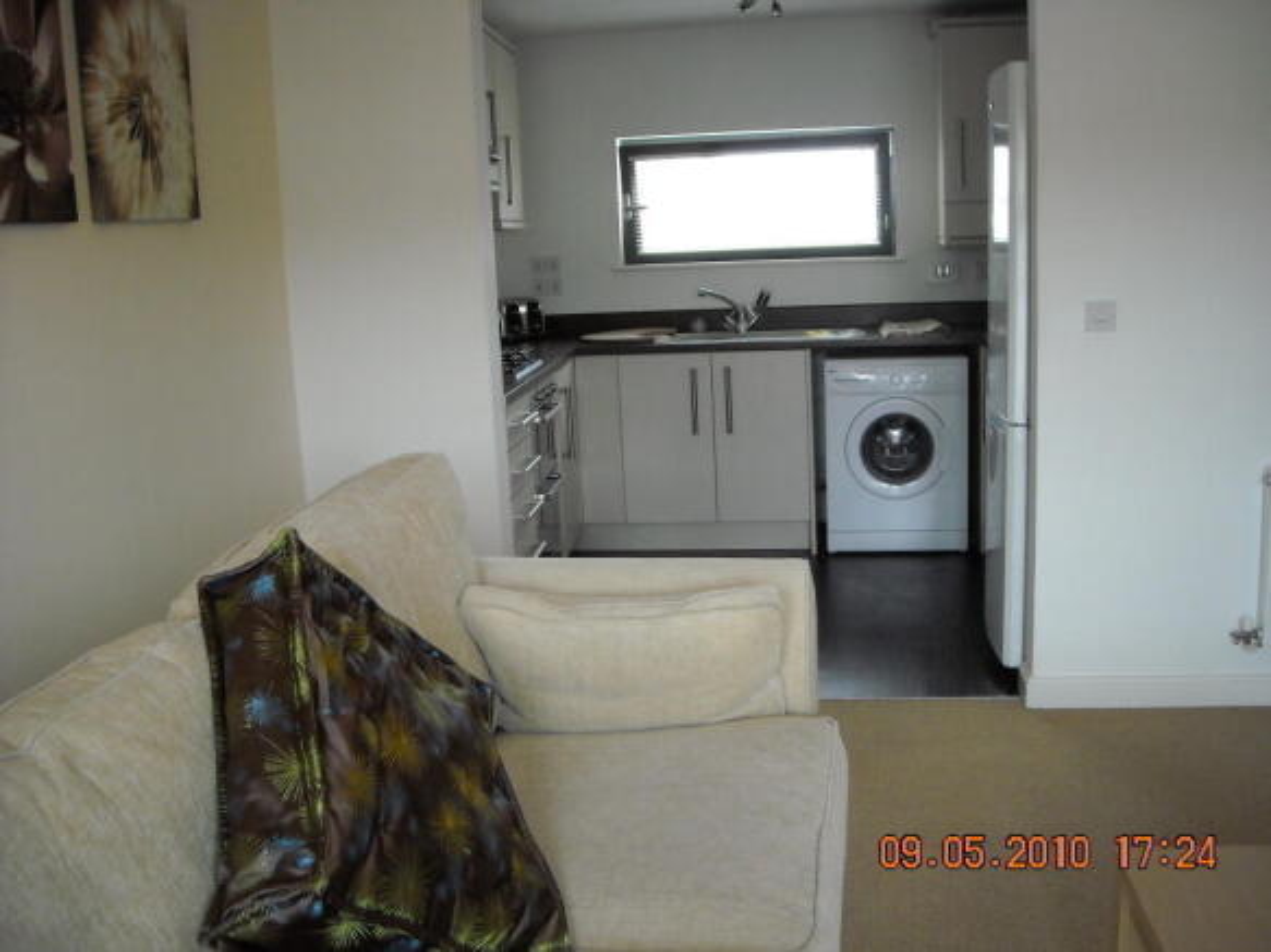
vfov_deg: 40.7
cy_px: 476
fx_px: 1285
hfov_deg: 52.6
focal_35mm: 35
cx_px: 636
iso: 295
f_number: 2.8
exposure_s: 1/60
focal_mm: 5.7
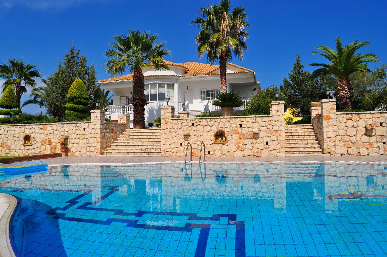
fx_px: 290
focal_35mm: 27
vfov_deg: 47.8
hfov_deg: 67.4
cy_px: 128
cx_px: 194
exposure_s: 1/1000
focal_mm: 18
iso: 200
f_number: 8
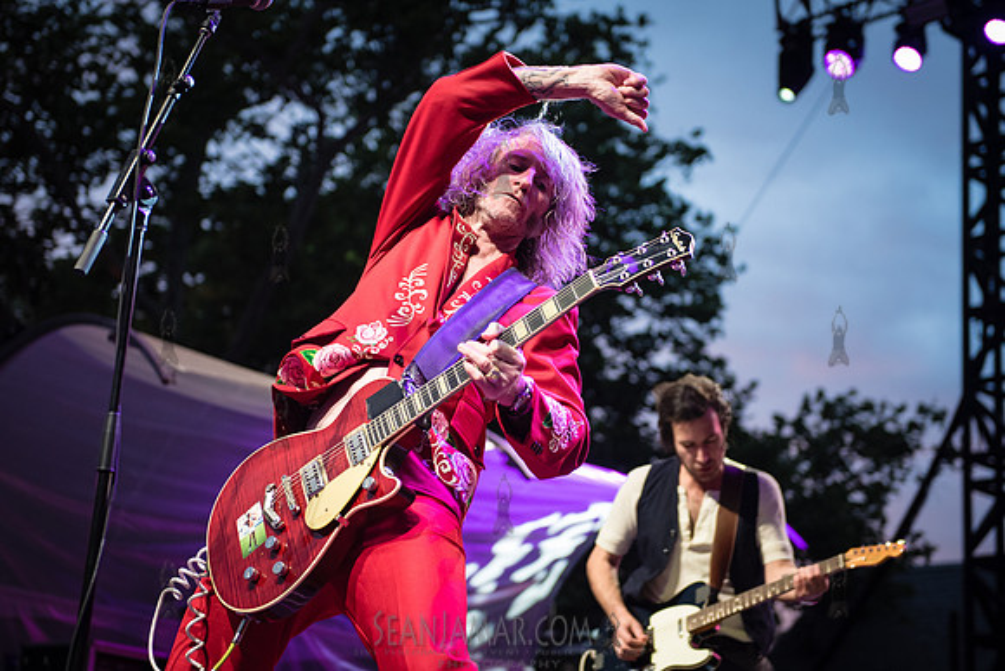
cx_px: 473
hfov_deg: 28.8
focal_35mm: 70
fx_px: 1955
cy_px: 316
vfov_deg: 19.5
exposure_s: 1/320
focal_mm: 62
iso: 1600
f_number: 3.2
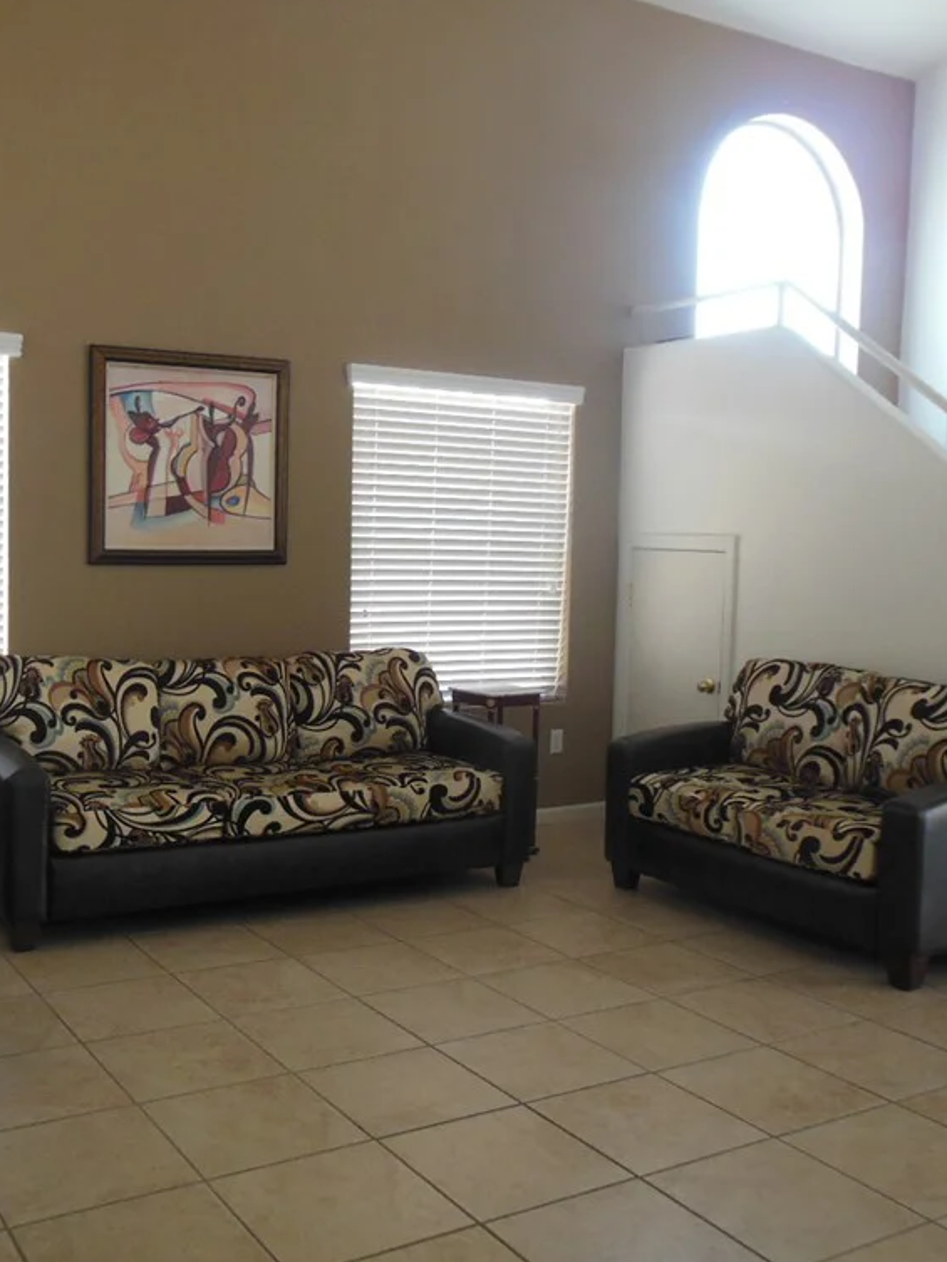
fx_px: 1240
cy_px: 635
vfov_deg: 53.9
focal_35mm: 34
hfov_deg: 41.6
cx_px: 379
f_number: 3.2
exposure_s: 1/30
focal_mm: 4.5
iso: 200
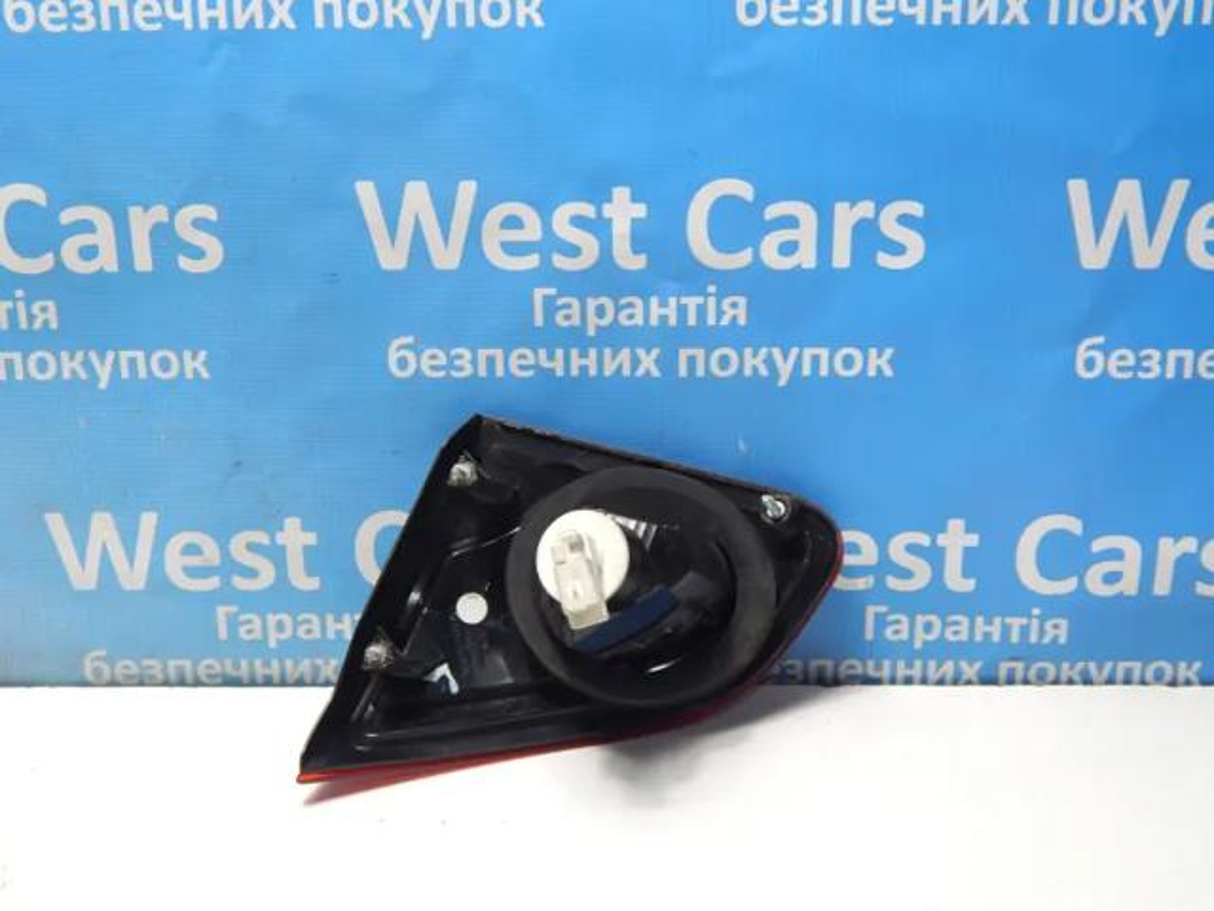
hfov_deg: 43.9
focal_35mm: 43
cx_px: 607
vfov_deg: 33.6
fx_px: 1508
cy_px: 456
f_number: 3.6
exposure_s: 1/30
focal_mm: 7.7
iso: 320
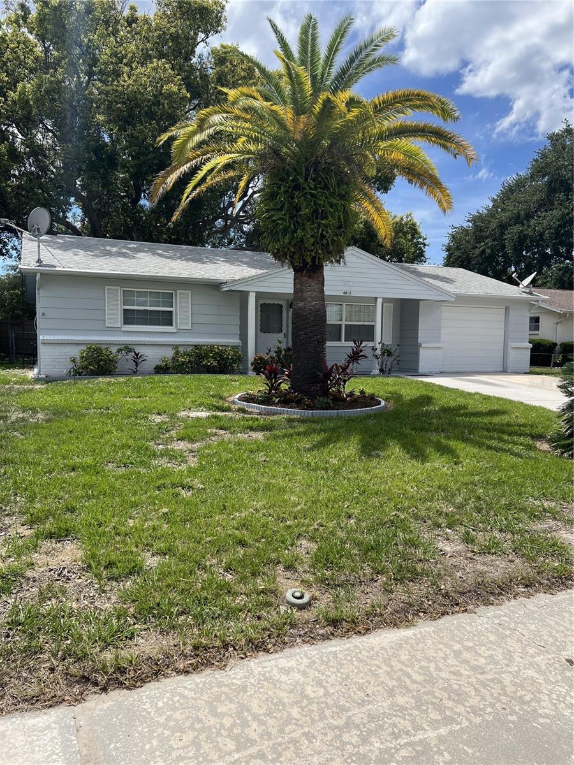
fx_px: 575
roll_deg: -0.6
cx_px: 287
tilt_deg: -3.5
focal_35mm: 26
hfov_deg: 53.1
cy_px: 382
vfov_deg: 67.3
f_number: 1.5
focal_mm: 5.7
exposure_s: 1/4444
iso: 50
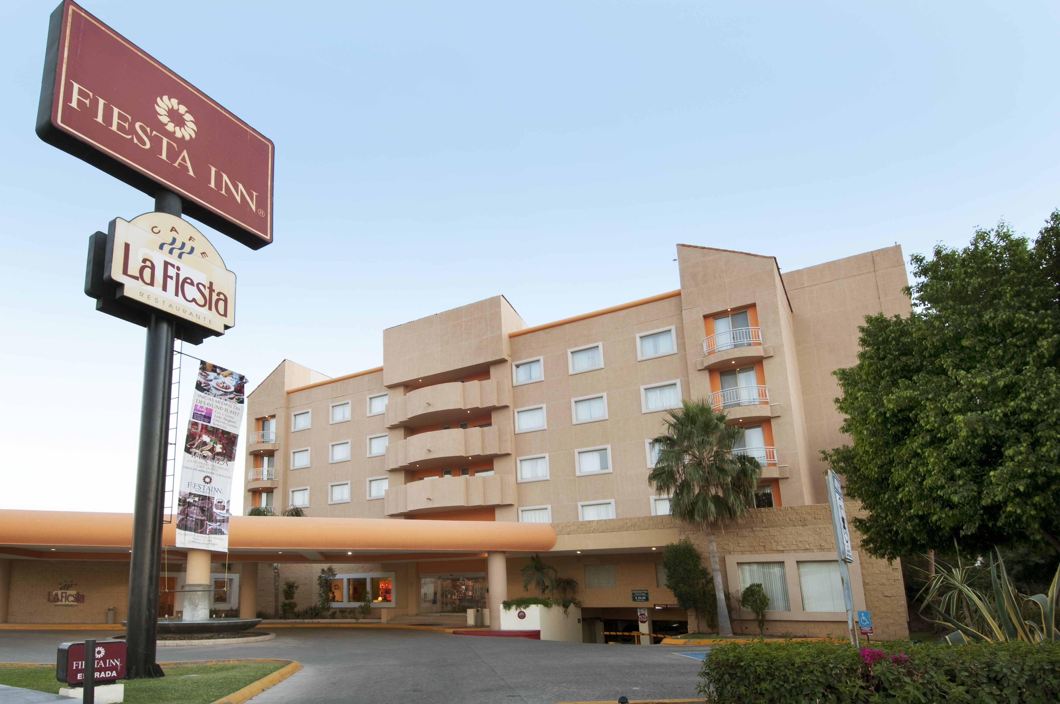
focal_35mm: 18
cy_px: 352
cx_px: 530
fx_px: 529
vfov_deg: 67.2
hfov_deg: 90.1
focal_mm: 12
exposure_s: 1/2.5
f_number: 11
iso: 100
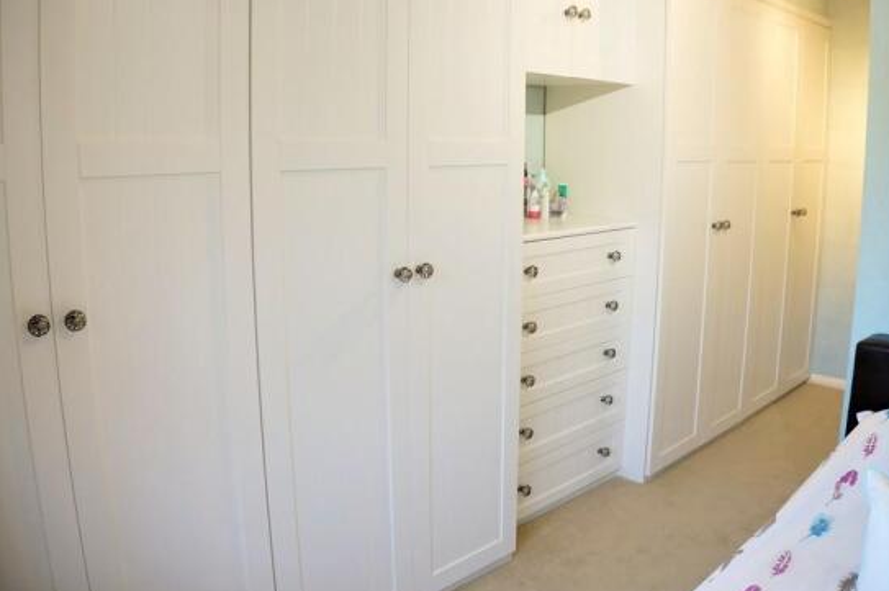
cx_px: 481
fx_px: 715
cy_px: 252
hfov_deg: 63.6
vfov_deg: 44.8
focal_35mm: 29
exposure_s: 1/60
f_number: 4
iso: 1000
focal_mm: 16
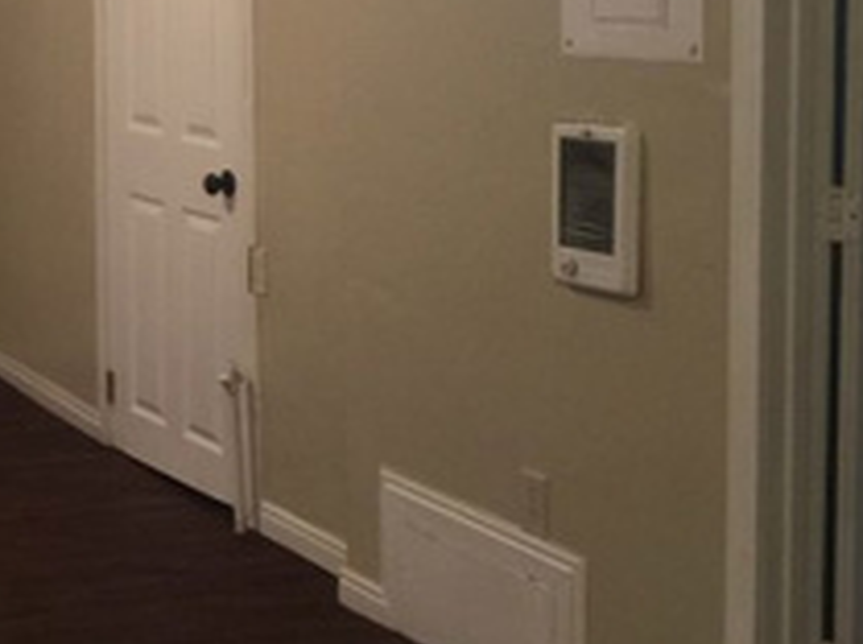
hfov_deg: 20.4
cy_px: 132
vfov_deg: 16.4
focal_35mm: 89
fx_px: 2215
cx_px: -215
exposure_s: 1/4
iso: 64
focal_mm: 4.15
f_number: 2.2
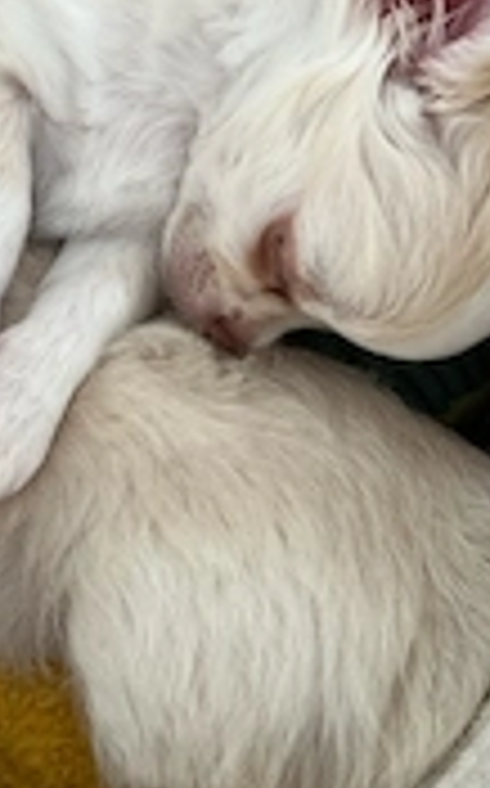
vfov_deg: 32.4
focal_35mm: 63
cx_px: 117
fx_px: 1349
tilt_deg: -80.0
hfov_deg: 20.4
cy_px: 297
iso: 125
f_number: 1.5
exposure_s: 1/102
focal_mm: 5.7
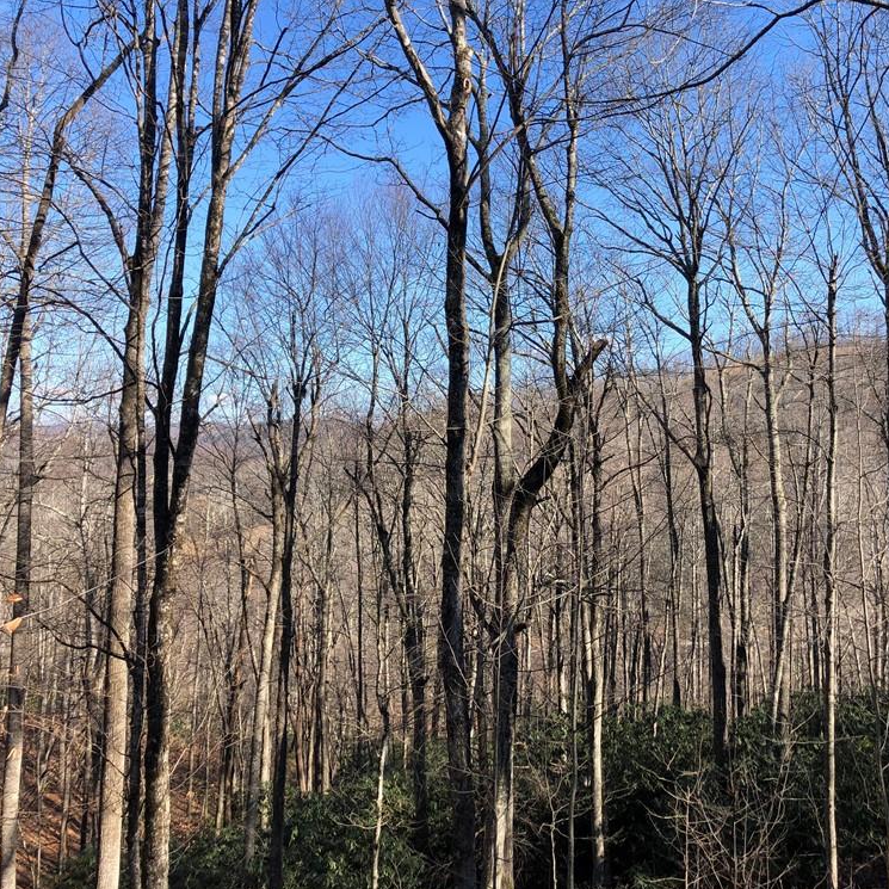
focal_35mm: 34
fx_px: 988
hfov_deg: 47.9
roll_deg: -1.5
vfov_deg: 48.4
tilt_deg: +3.0
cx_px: 569
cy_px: 437
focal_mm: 3.99
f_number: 1.8
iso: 20
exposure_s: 1/838
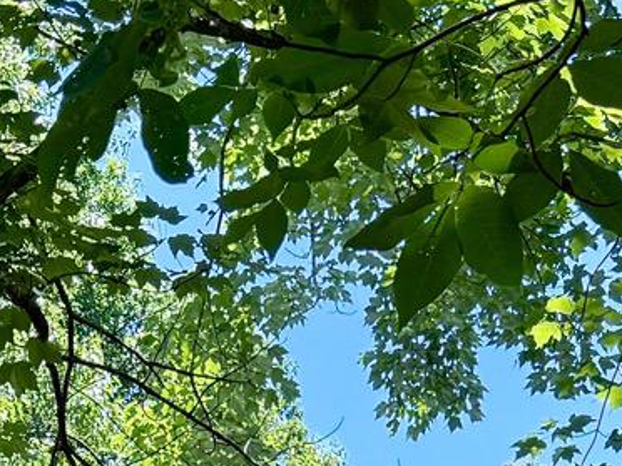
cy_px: 1196
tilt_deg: -1.7
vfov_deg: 9.7
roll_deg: +2.0
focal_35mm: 132
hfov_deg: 14.9
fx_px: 2372
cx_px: 239
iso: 80
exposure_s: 1/443
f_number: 1.78
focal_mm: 6.76
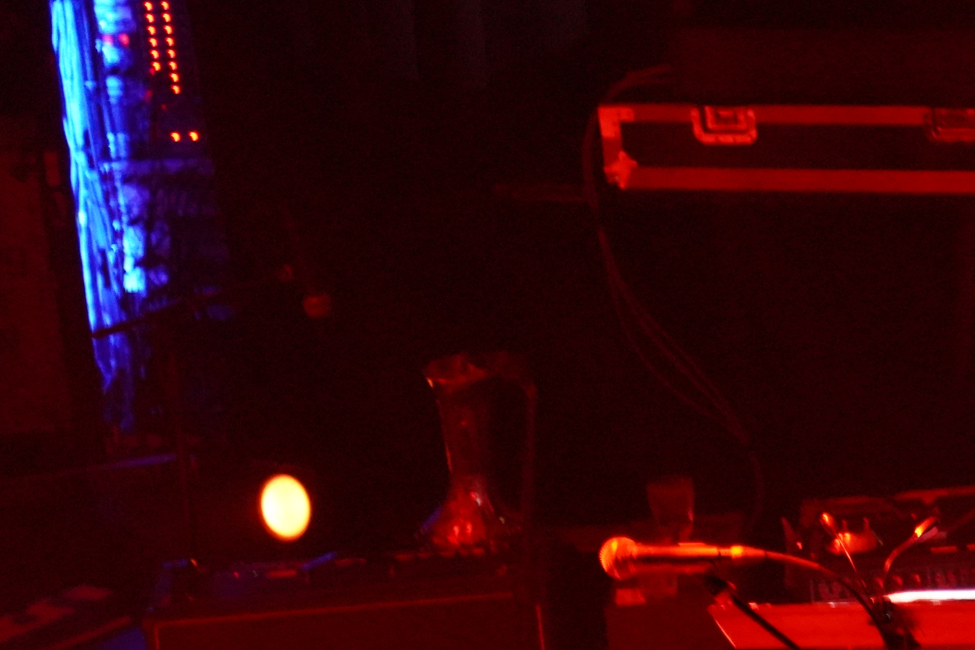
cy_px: 338
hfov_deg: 7.7
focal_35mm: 265
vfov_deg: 5.2
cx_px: 1184
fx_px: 7177
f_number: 4
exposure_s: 1/40
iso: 12800
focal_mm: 105
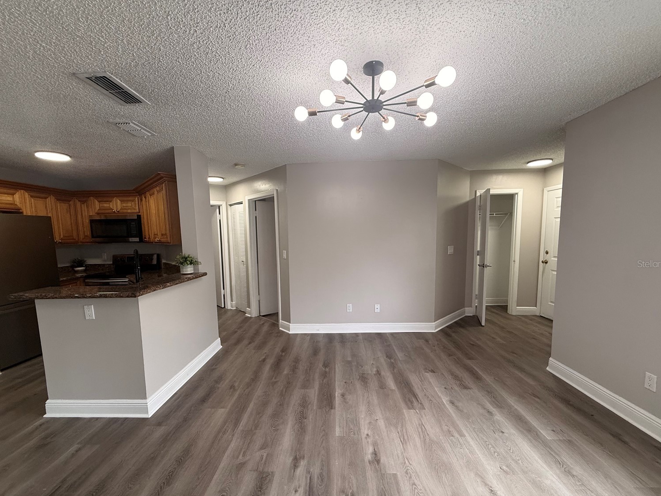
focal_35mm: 15
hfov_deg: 98.2
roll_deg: +1.9
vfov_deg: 81.7
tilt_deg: -5.3
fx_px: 286
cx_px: 325
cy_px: 264
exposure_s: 1/120
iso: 160
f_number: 2.2
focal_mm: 2.22
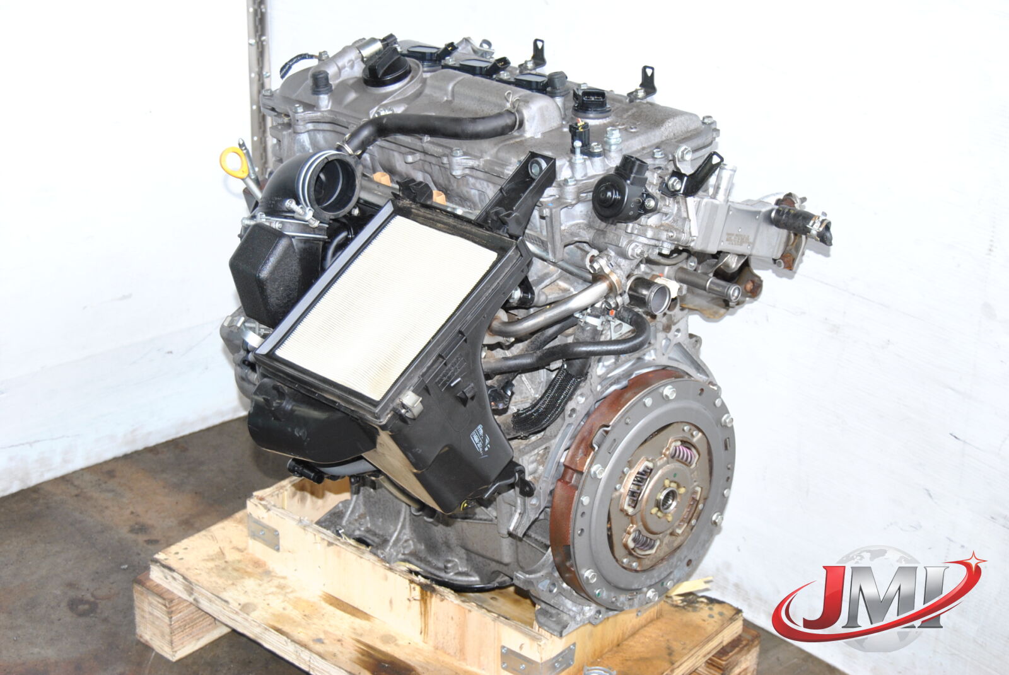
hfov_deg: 33.4
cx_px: 504
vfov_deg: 22.7
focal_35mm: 60
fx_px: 1684
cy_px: 338
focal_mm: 40
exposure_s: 1/60
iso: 400
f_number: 5
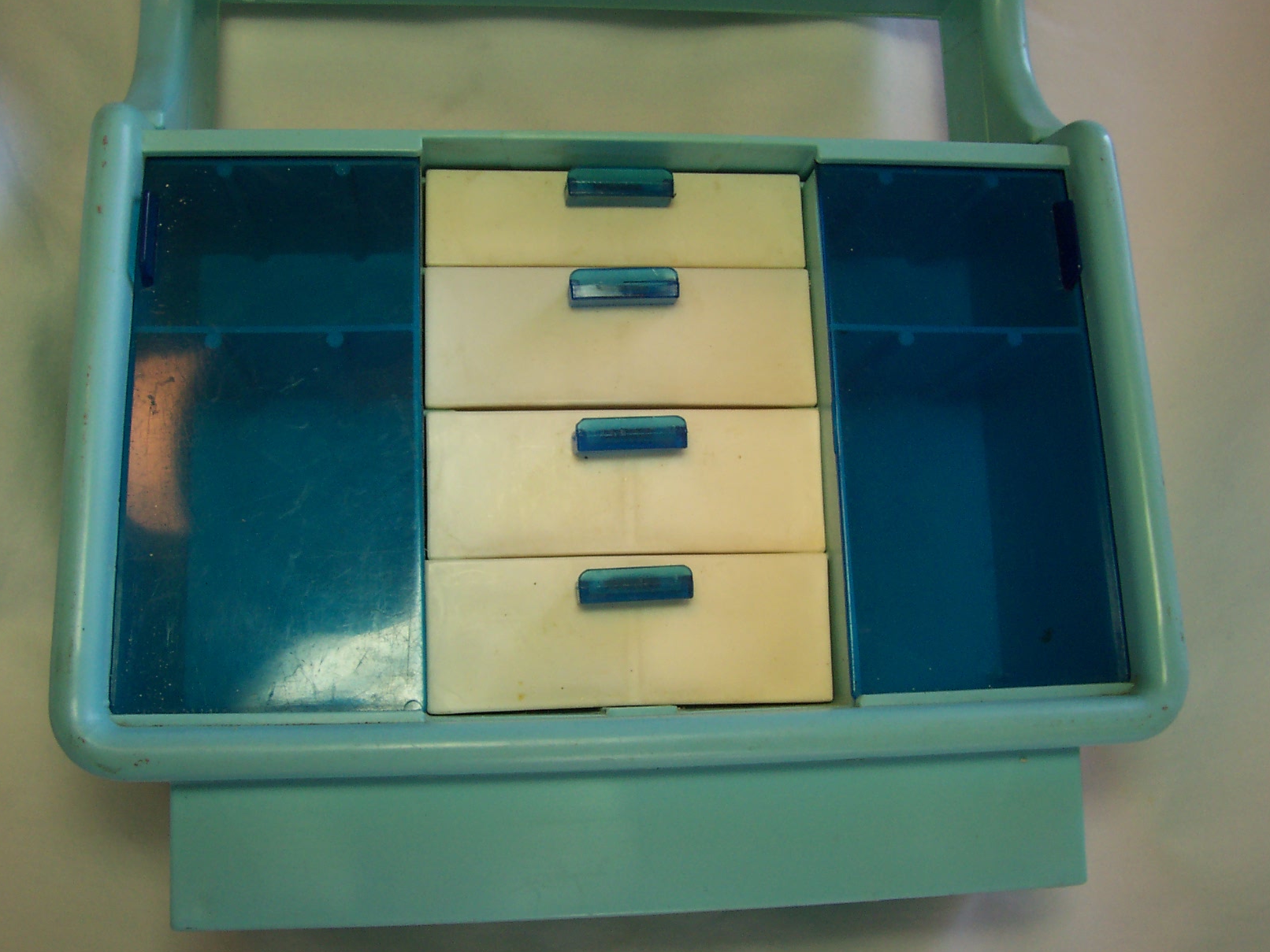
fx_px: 1394
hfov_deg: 49.0
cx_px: 629
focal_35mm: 38
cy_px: 468
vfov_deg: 37.7
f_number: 2.8
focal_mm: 5.6
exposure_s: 1/90
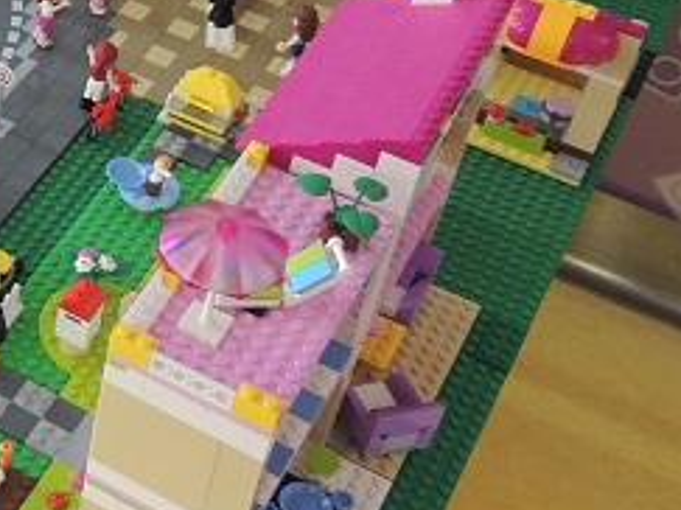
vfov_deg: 18.2
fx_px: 1553
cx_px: -258
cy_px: 14
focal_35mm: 79
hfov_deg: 21.7
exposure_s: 1/15
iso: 400
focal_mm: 4.3
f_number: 3
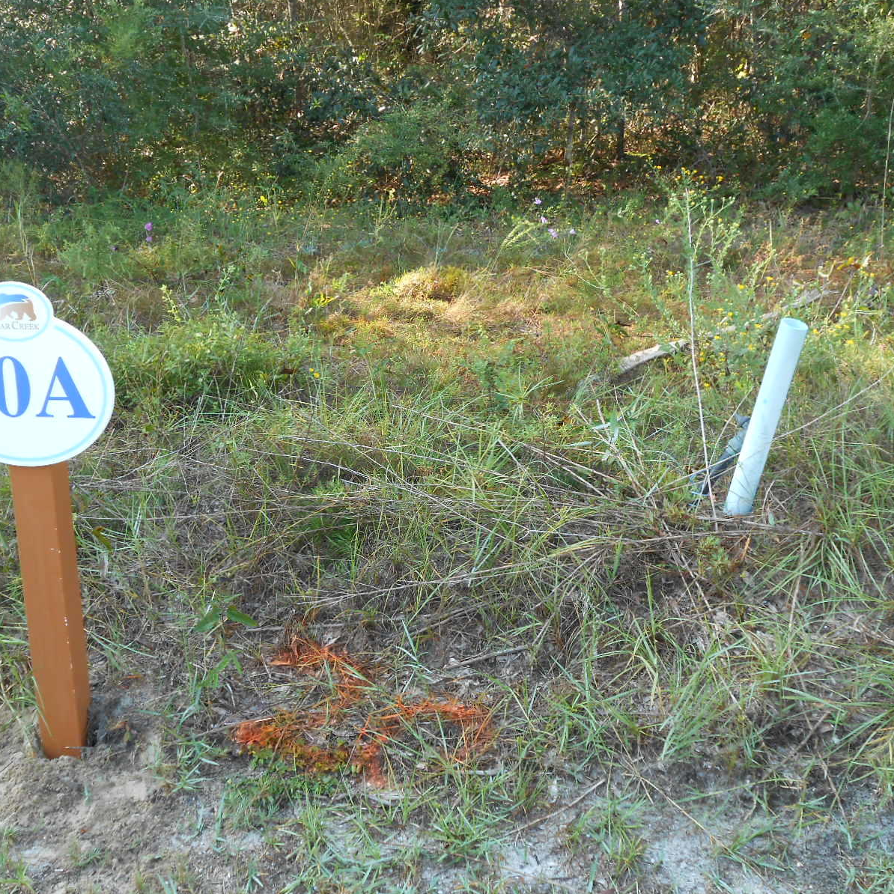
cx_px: 404
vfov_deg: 37.6
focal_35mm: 45
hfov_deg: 37.5
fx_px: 1315
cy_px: 446
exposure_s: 1/50
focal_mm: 6.8
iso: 80
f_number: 4.2
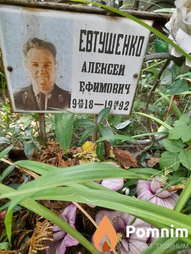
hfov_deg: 54.9
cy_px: 127
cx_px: 96
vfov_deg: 69.4
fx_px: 184
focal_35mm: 25
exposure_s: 1/100
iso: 32
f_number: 2
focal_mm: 4.6
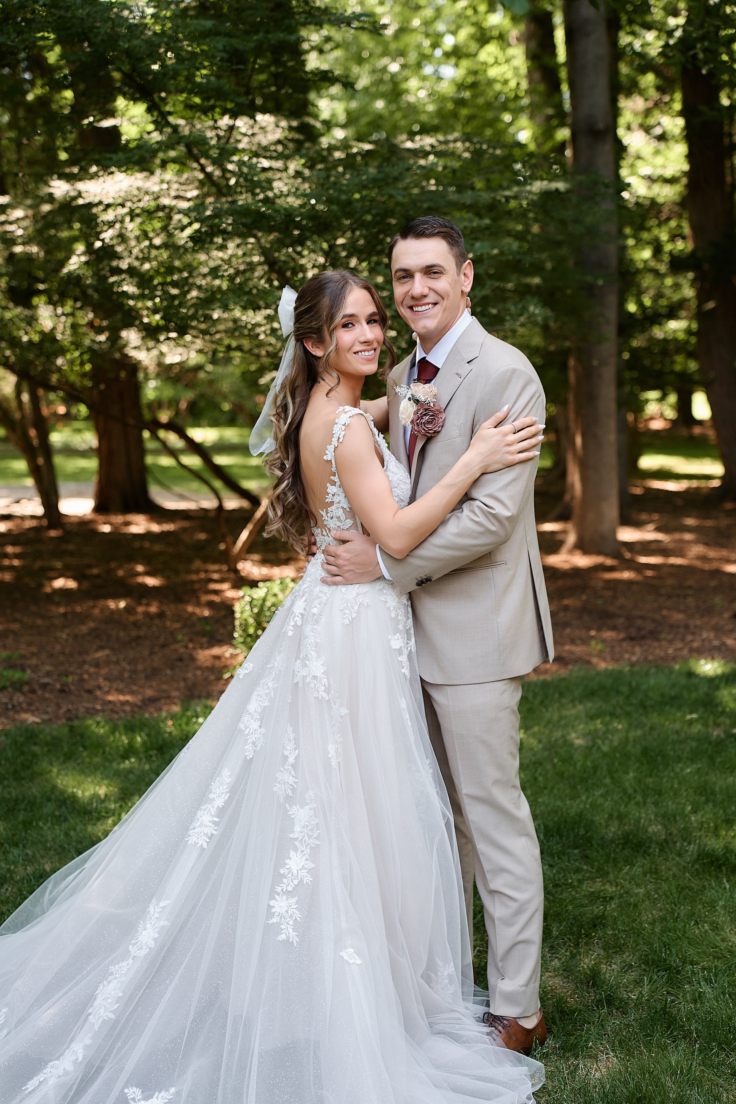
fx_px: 1533
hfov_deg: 27.0
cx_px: 368
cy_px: 552
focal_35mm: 50
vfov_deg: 39.6
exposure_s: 1/400
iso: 500
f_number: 2.8
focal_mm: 50
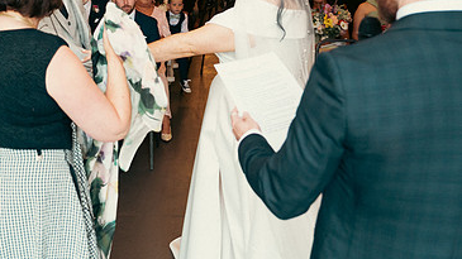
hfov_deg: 39.8
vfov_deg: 23.5
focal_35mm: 50
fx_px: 612
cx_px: 97
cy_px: 40
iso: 1250
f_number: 3.5
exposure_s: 1/160
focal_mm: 30
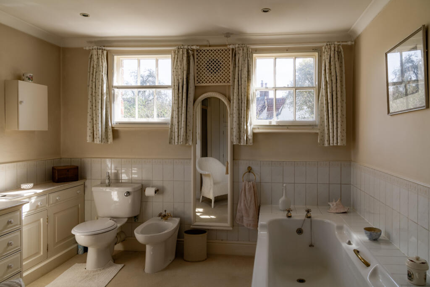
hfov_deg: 73.7
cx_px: 215
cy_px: 144
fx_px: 287
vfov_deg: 53.1
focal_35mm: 24
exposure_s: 1/500
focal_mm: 24
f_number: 8
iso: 250
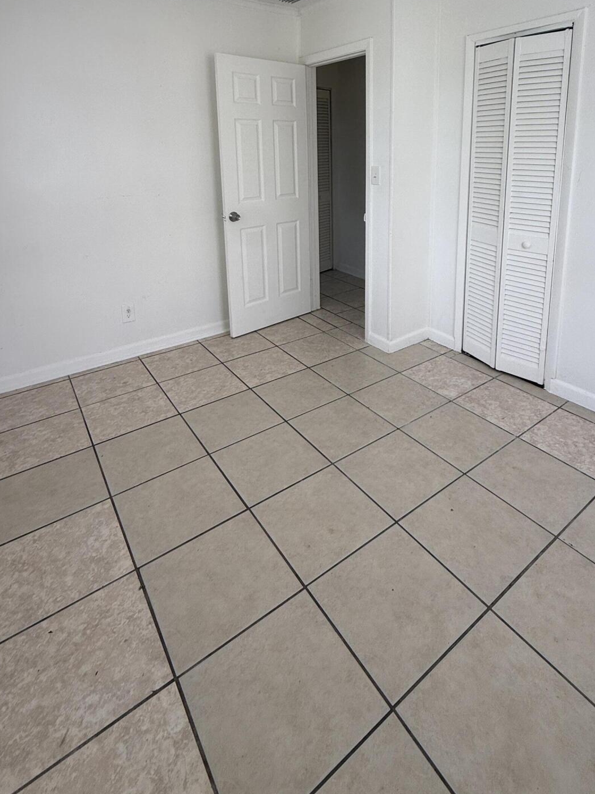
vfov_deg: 77.6
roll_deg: +0.1
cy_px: 233
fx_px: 458
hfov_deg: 65.5
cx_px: 348
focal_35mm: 20
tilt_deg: -9.7
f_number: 2.2
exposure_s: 1/172
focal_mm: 2.22
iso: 50
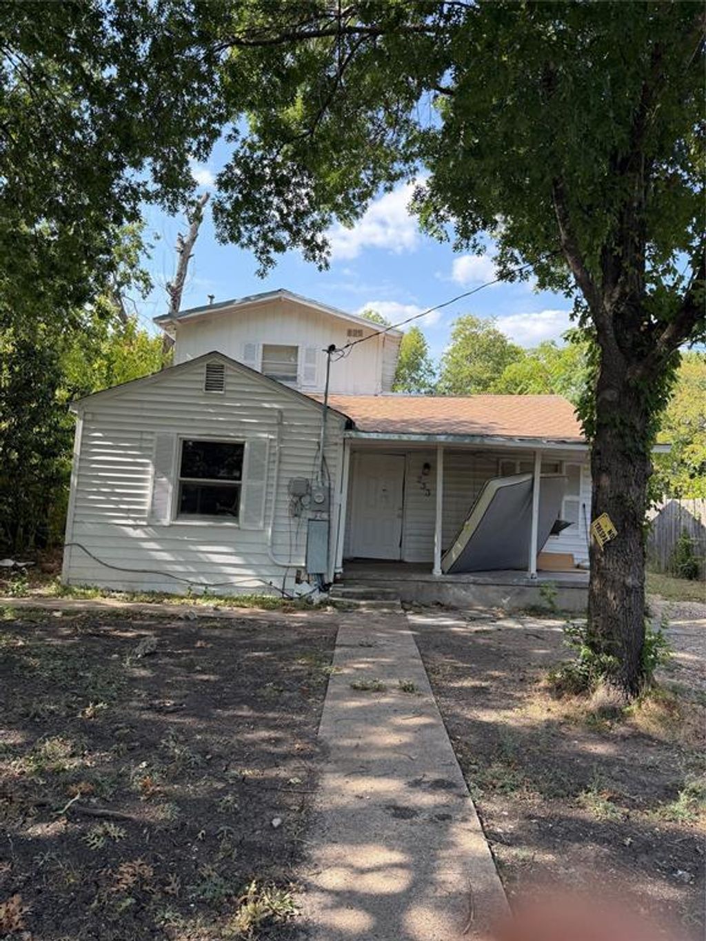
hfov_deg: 56.8
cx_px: 353
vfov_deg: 71.6
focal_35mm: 24
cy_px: 470
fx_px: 653
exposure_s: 1/1618
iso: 100
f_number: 1.78
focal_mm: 6.76
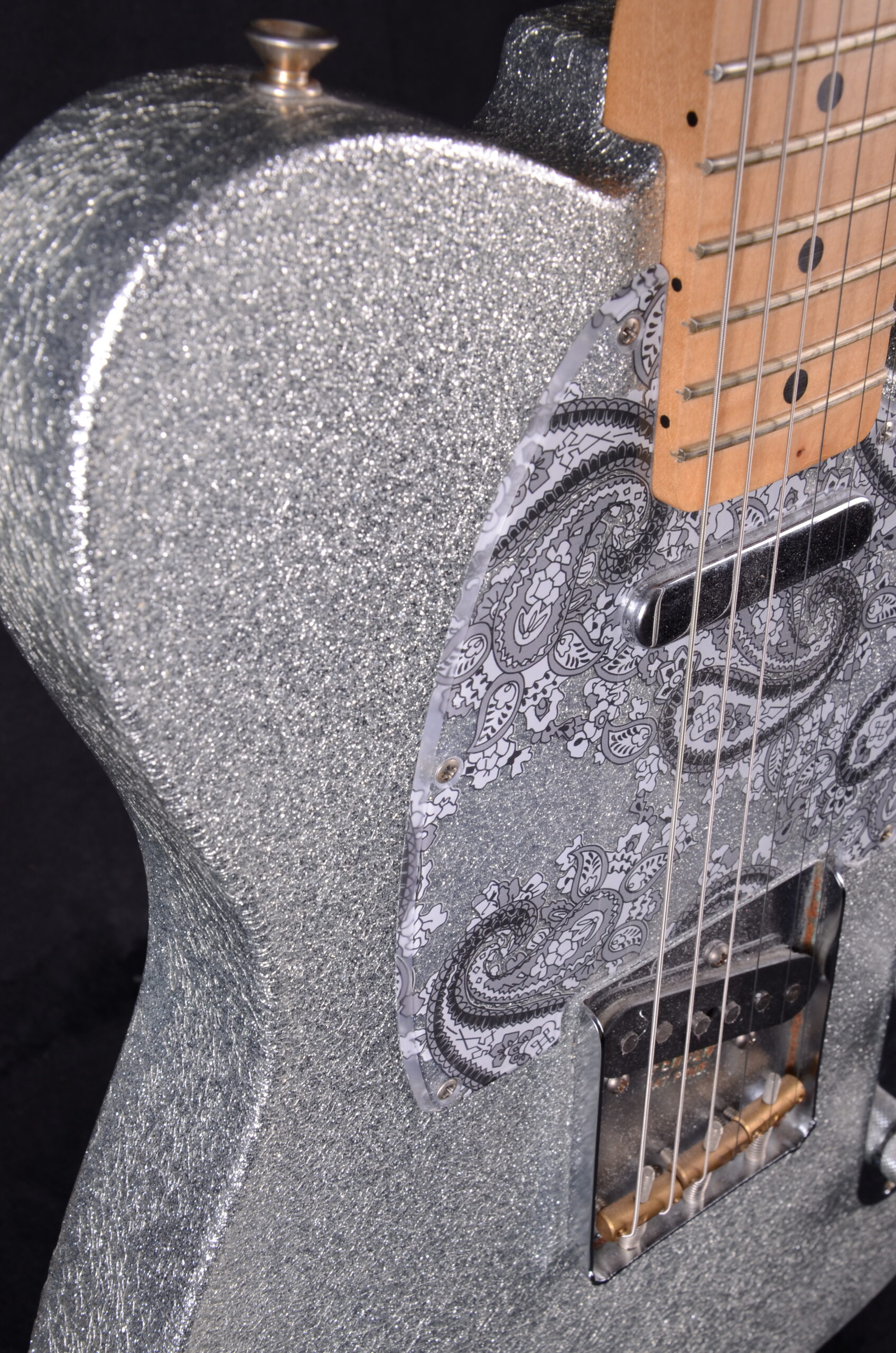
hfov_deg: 25.6
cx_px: 448
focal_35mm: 52
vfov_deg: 37.9
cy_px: 676
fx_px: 1968
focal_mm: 35
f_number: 13
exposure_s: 1/200
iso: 200
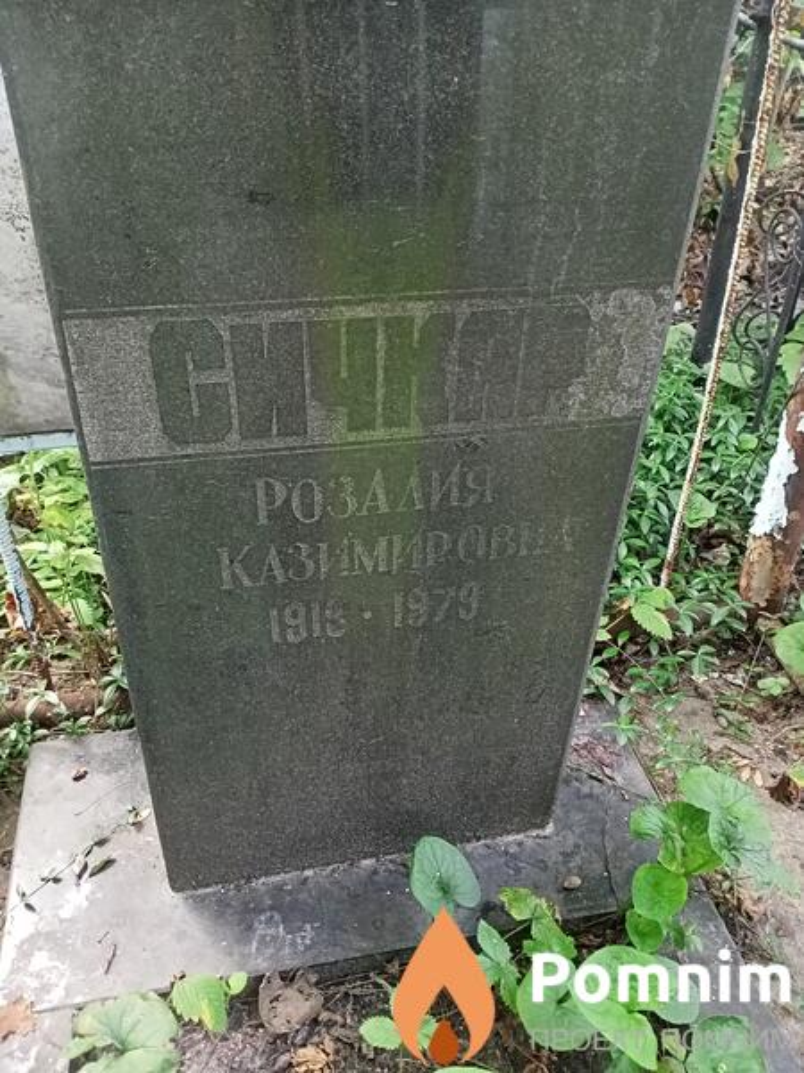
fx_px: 867
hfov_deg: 49.7
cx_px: 402
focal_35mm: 28
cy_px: 536
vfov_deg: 63.4
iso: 619
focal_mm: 4.05
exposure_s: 1/33.3
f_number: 1.8
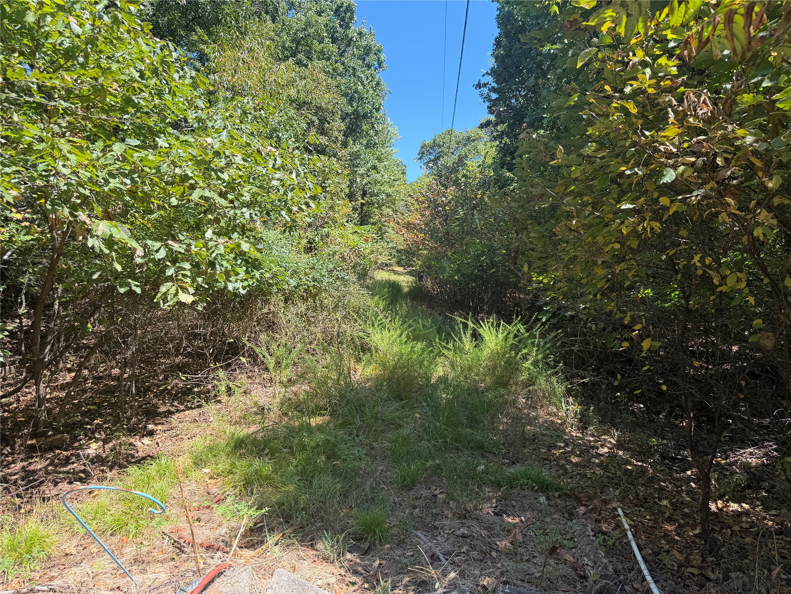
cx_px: 396
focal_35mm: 24
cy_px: 297
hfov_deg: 71.6
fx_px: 548
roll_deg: +2.4
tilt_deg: -1.6
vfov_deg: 56.8
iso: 80
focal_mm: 6.76
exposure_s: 1/1106
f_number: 1.78
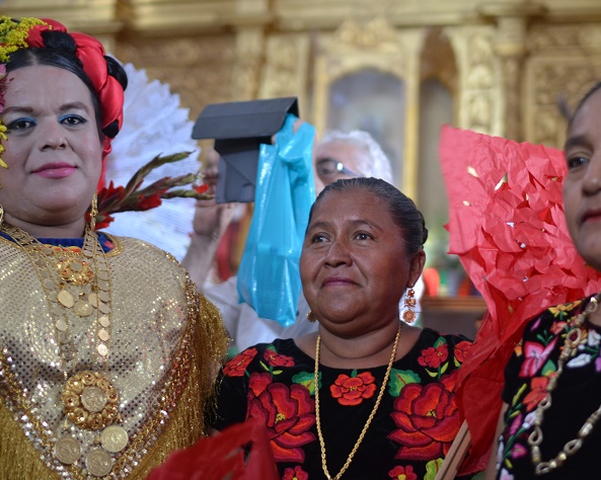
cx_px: 339
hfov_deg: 33.0
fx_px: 1014
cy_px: 257
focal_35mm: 57
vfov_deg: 26.7
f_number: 1.4
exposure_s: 1/60
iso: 400
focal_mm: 30
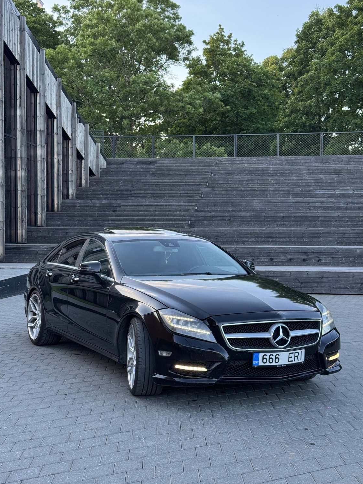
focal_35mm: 51
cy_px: 246
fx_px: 713
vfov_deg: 37.5
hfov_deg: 28.5
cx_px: 174
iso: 64
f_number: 1.78
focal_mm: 6.76
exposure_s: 1/140
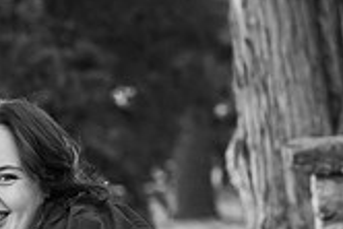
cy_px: 341
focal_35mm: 356
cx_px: -180
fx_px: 3395
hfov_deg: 5.7
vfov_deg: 3.9
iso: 2000
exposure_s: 1/500
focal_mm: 102
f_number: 5
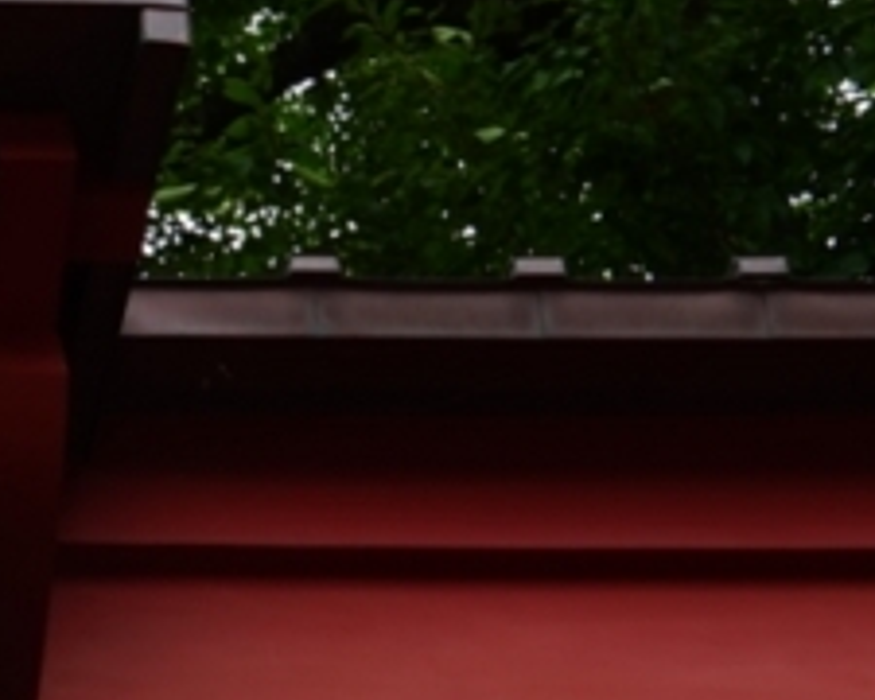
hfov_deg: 9.6
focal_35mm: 194
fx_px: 5024
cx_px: -583
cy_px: 797
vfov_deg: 7.9
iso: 100
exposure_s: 1/100
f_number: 8
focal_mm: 39
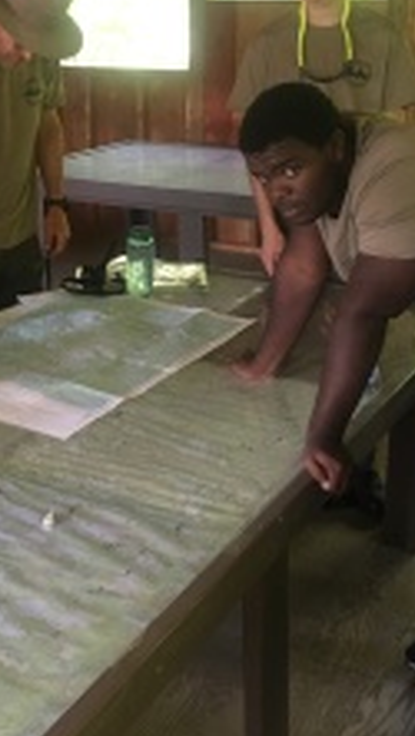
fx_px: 1016
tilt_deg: -16.5
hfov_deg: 22.9
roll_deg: +1.6
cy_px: 295
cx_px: 123
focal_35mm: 52
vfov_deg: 39.7
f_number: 2.2
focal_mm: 4.15
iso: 160
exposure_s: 1/30
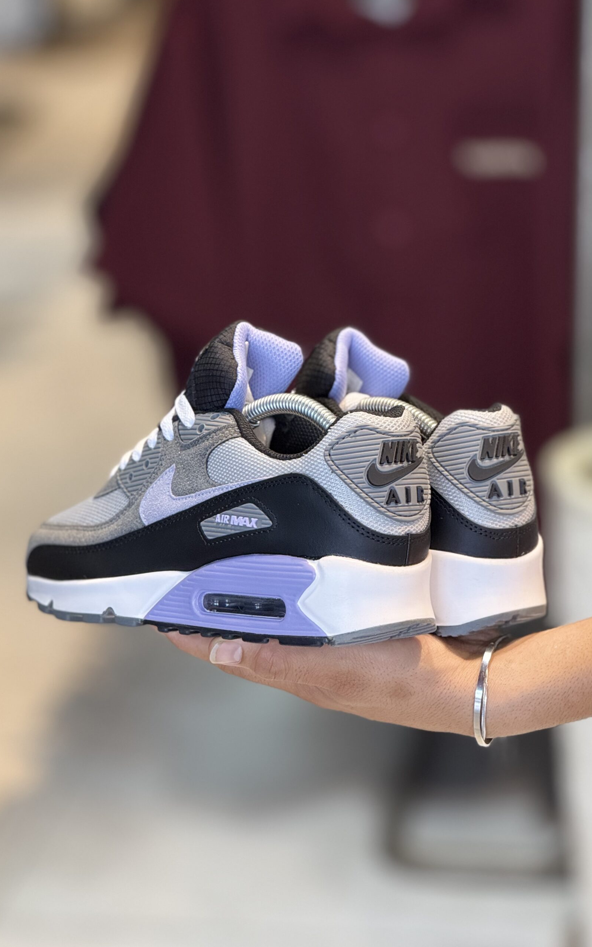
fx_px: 3304
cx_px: 315
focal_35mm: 128
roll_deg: +0.0
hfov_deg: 10.2
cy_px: 472
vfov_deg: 16.3
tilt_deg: -15.4
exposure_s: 1/100
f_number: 2.8
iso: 200
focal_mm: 15.66
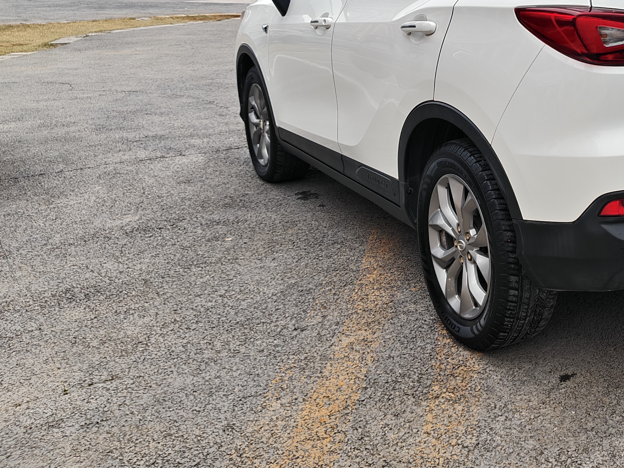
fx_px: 829
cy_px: 98
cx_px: 589
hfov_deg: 37.8
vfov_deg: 30.8
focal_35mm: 46
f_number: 1.88
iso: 71
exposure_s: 1/649
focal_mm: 5.56
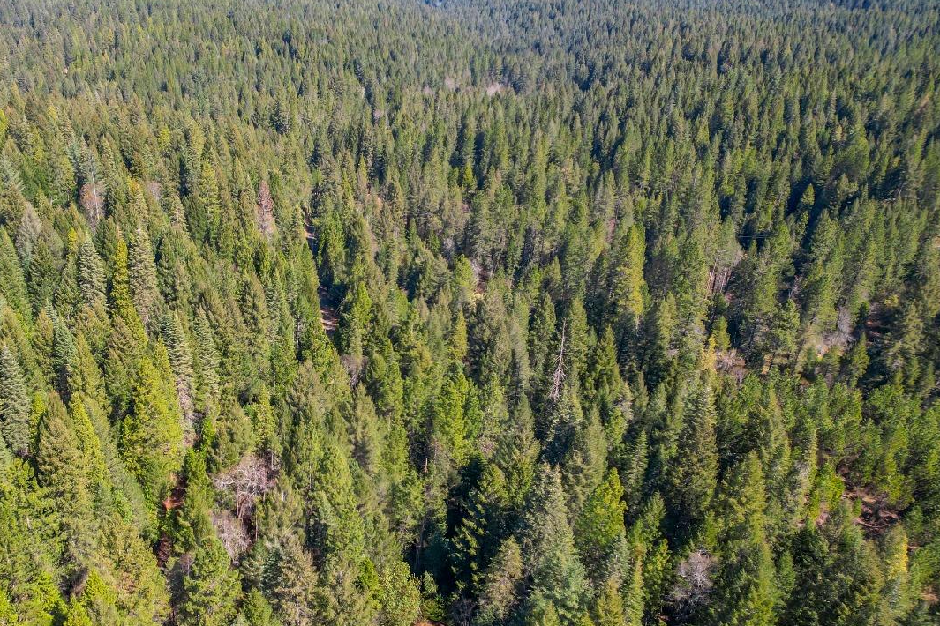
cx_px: 291
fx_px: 809
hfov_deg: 58.5
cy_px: 377
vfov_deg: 42.1
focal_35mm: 31
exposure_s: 1/800
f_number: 2.8
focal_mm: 8.38
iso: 100
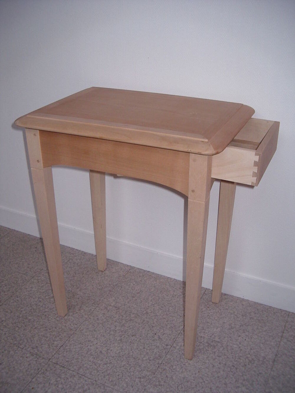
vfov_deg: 49.0
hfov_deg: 37.7
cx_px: 148
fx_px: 432
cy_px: 196
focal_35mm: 38
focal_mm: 5.8
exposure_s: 1/60
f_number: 2.6
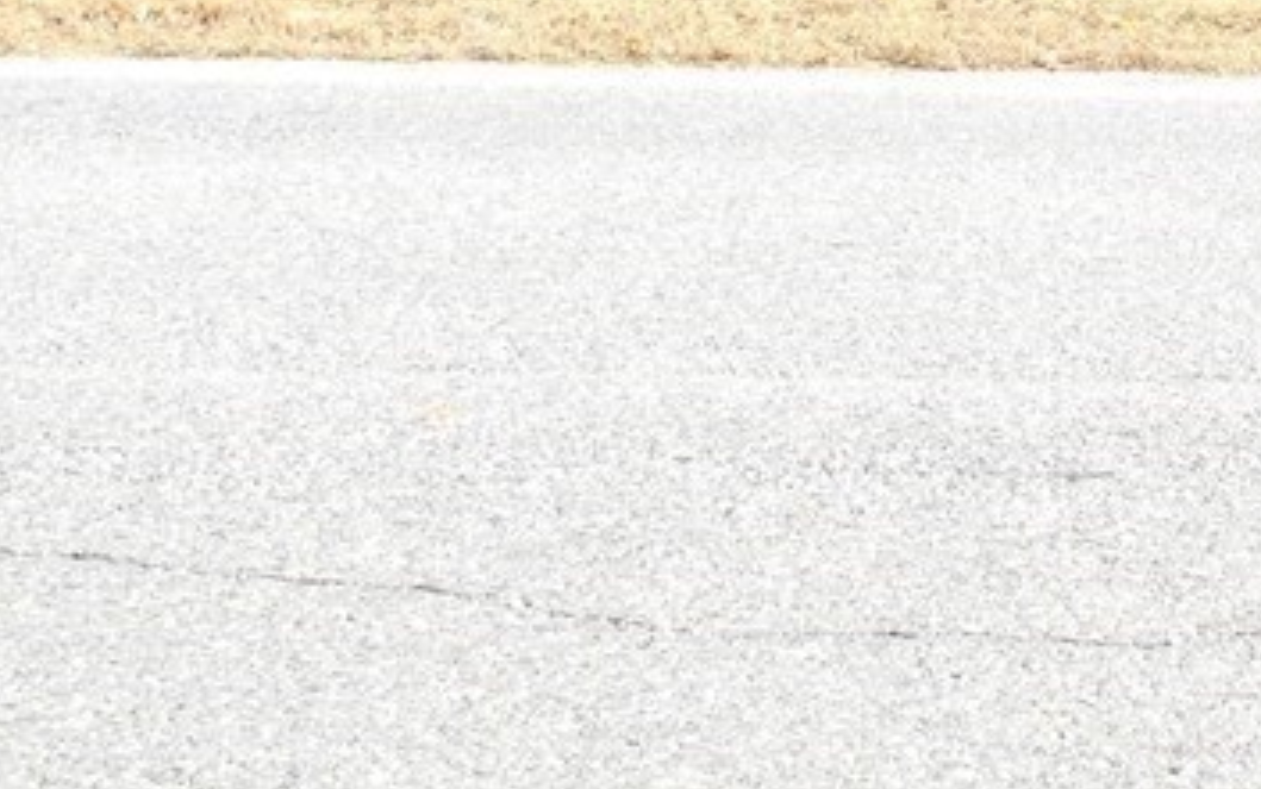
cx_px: 1365
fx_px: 4332
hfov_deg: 16.1
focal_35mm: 126
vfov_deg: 9.9
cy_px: -568
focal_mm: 7.2
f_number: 3.9
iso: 80
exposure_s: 1/80
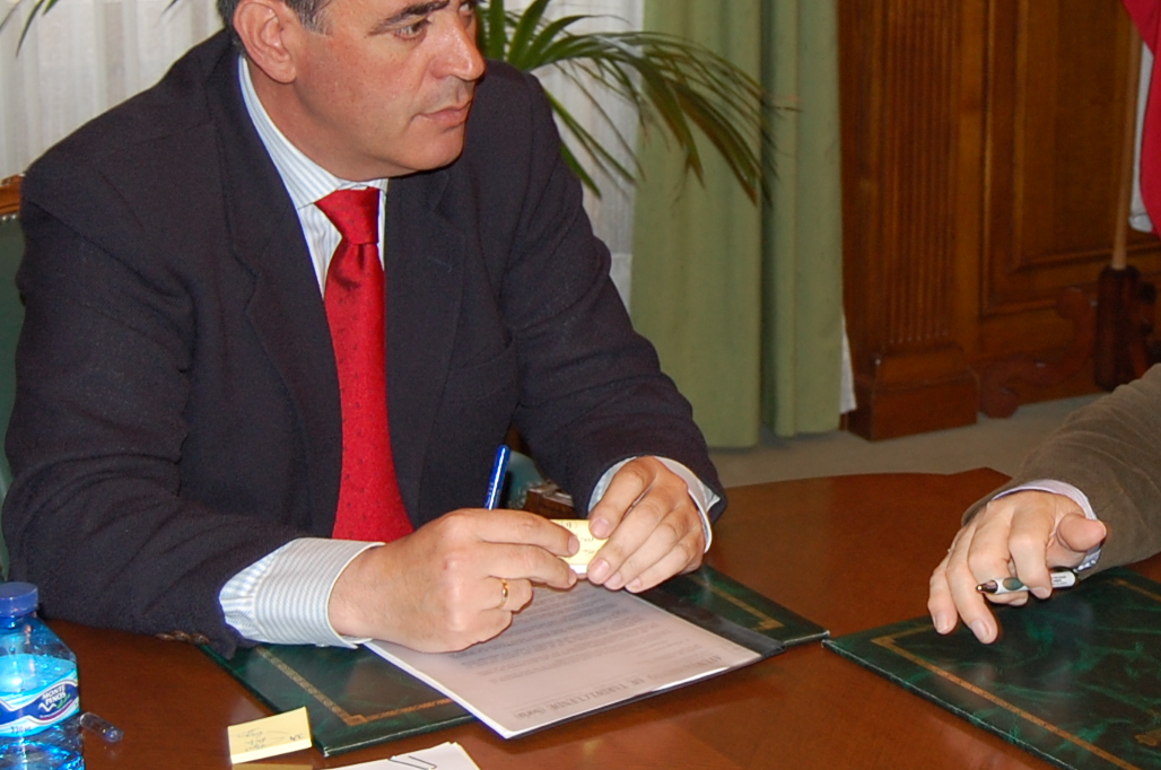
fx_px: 2544
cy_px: 221
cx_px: 1024
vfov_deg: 17.1
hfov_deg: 25.0
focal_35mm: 79
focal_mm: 24
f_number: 4
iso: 400
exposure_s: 1/60
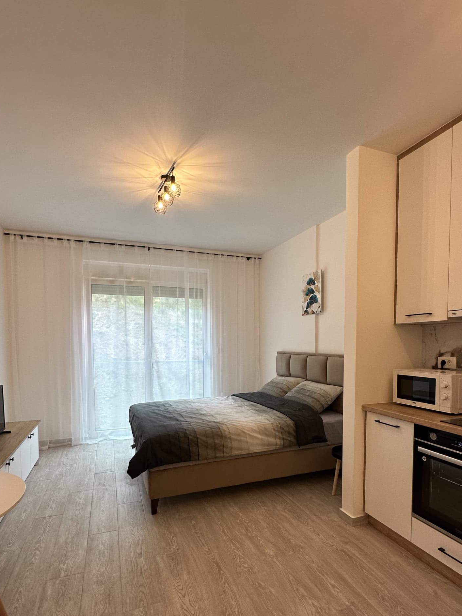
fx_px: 338
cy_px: 359
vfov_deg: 83.9
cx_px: 236
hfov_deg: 68.7
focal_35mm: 19
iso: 100
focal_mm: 2.2
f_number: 2.2
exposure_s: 1/100
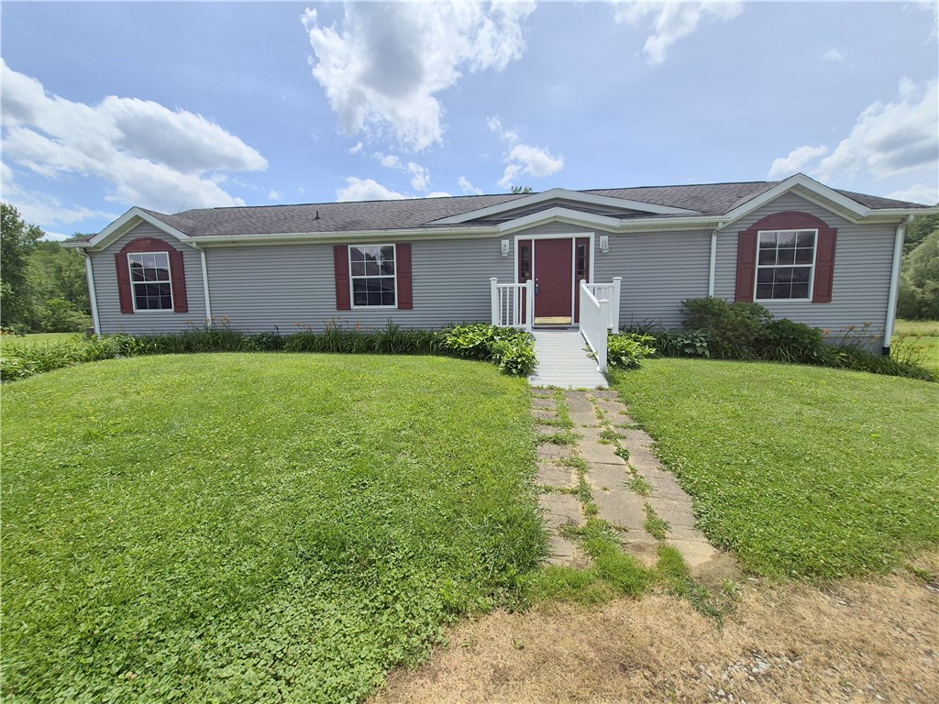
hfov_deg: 106.2
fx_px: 353
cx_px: 470
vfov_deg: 89.9
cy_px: 352
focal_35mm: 13
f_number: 2.2
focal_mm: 1.74
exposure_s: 1/3440
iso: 40
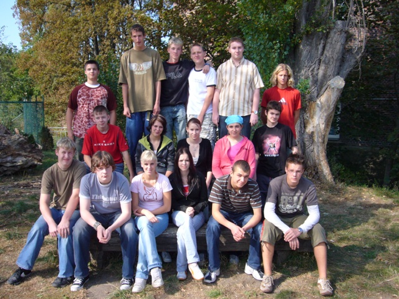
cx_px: 200
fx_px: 380
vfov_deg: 42.9
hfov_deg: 55.4
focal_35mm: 33
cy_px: 150
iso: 80
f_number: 3
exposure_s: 1/400
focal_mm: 5.4
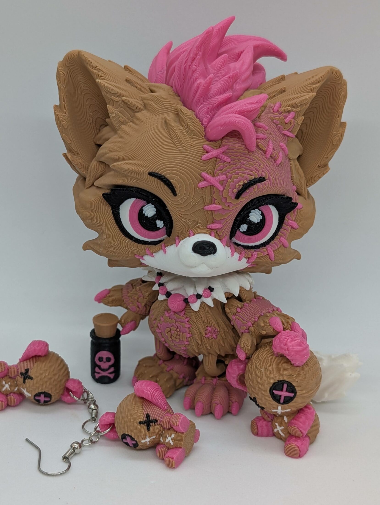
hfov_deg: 25.7
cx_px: 177
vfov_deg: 33.7
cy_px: 282
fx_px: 832
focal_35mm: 57
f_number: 1.68
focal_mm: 6.9
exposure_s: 1/60
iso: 23
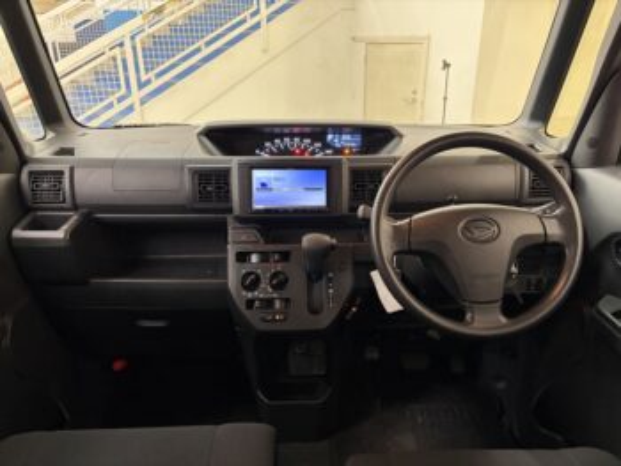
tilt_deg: -20.8
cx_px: 310
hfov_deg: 67.3
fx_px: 467
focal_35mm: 26
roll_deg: +1.7
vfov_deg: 53.1
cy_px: 233
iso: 500
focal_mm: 5.96
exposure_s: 1/50
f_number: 1.6
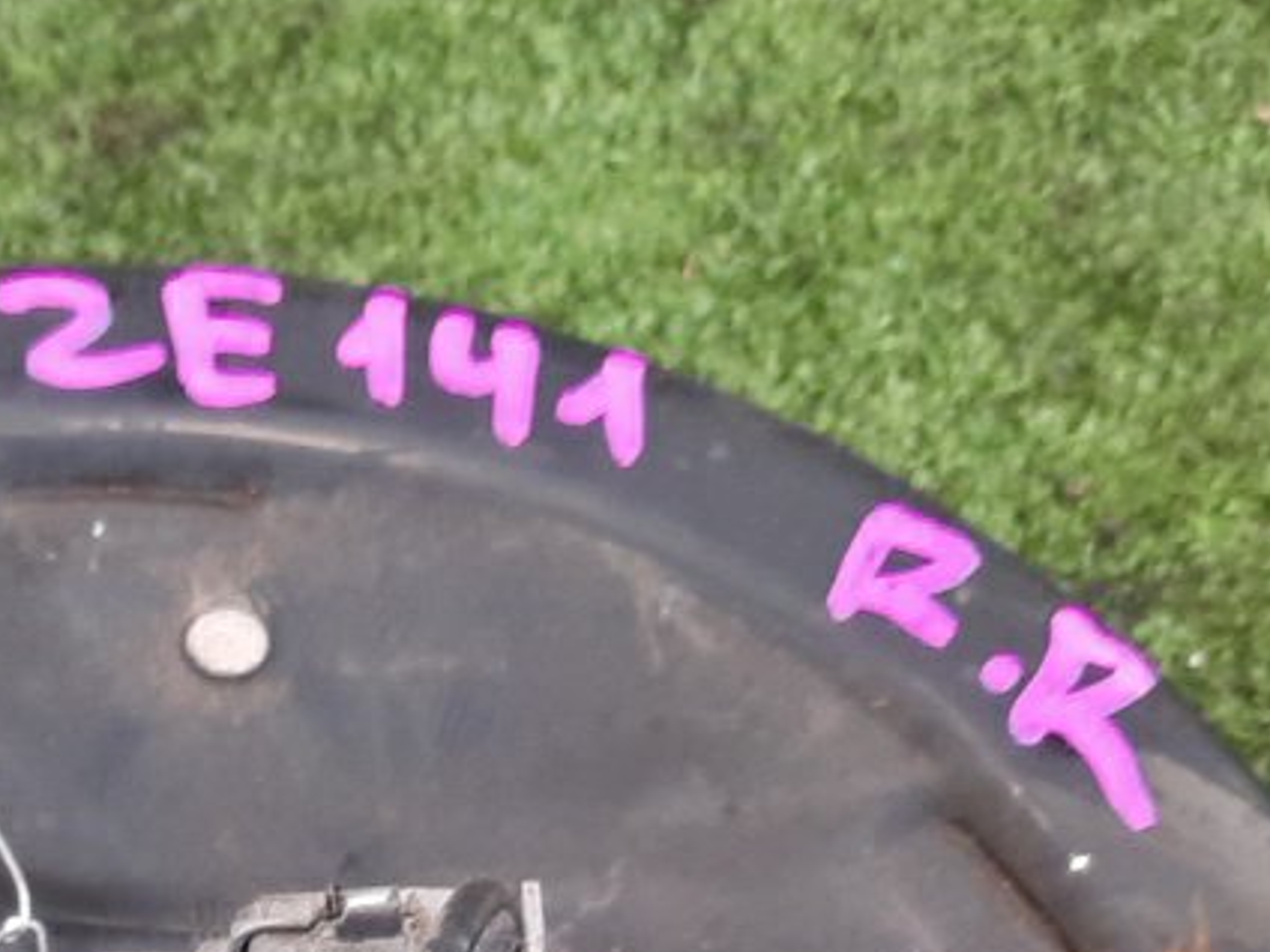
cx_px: 60
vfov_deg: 15.6
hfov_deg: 22.3
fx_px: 3119
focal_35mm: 85
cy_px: 1560
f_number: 2
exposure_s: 1/33
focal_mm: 4.6
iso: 328
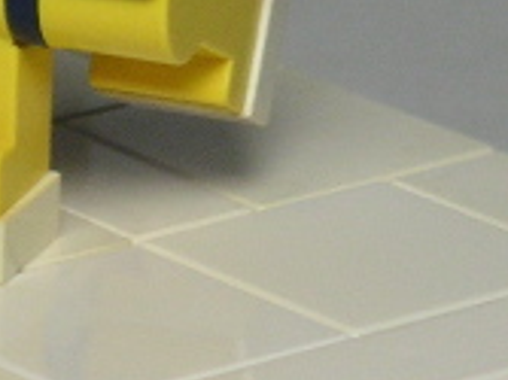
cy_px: 9
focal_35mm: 532
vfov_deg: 2.8
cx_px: -122
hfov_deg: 3.7
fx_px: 7802
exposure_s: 1/111
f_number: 3.6
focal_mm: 17.1
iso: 80
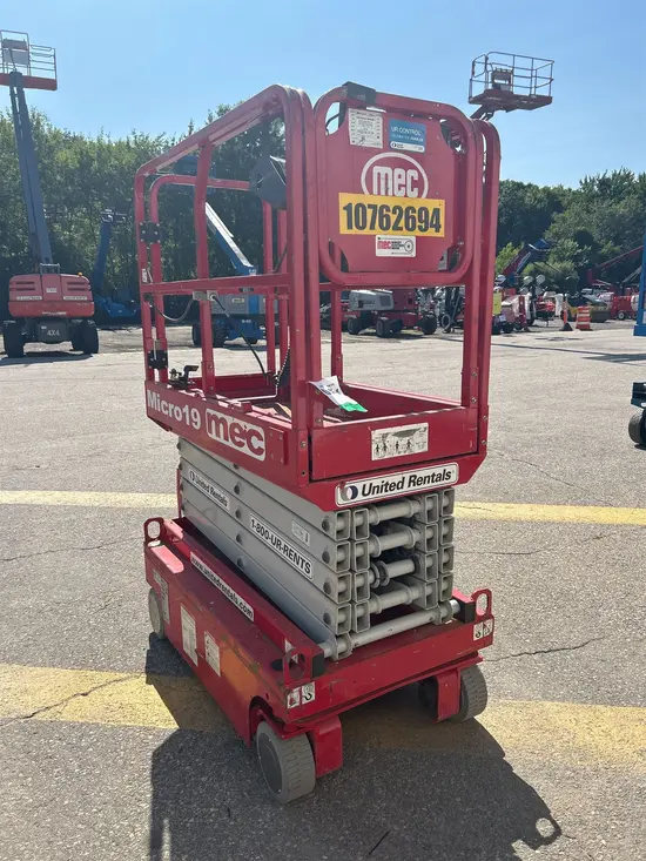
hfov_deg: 53.1
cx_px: 323
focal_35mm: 26
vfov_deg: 67.3
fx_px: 647
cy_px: 430
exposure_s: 1/4274
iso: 50
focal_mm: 5.7
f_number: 1.5
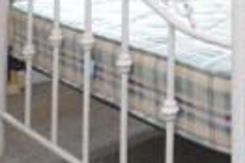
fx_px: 510
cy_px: -81
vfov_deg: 16.5
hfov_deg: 23.4
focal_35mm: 75
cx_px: 331
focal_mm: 10
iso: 3200
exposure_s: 1/50
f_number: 4
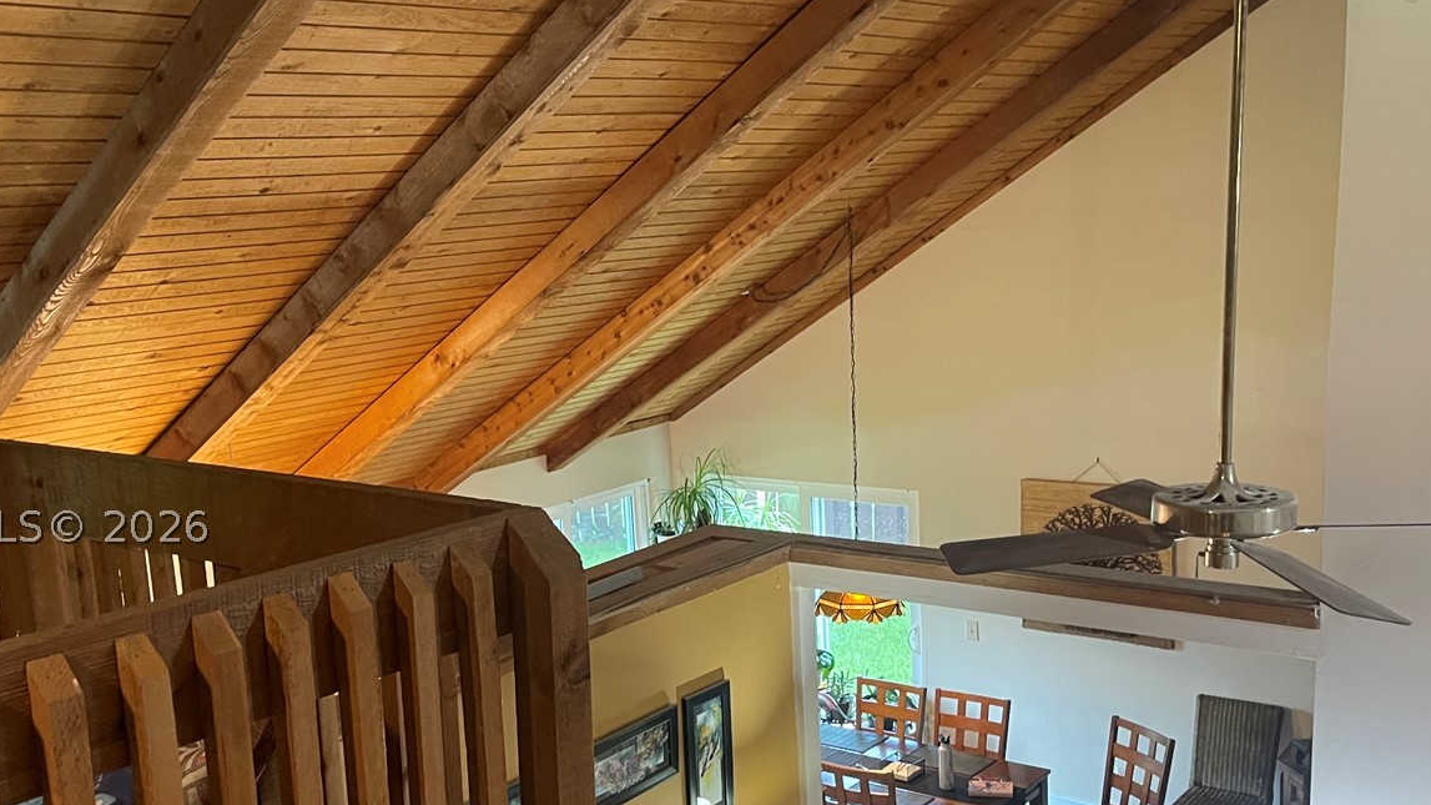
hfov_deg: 52.5
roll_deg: +4.0
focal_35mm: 38
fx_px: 1442
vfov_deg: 31.0
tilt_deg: -13.4
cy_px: 527
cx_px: 591
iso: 500
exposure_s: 1/60
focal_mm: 5.1
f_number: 1.6
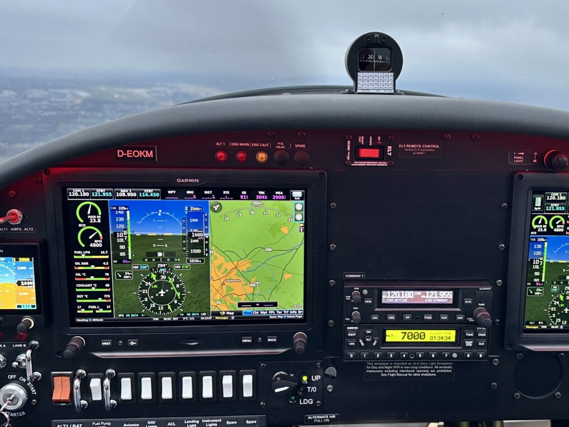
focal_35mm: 38
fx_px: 625
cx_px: 365
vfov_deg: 37.7
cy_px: 190
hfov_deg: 48.4
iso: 125
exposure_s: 1/85
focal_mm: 6.86
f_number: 1.78
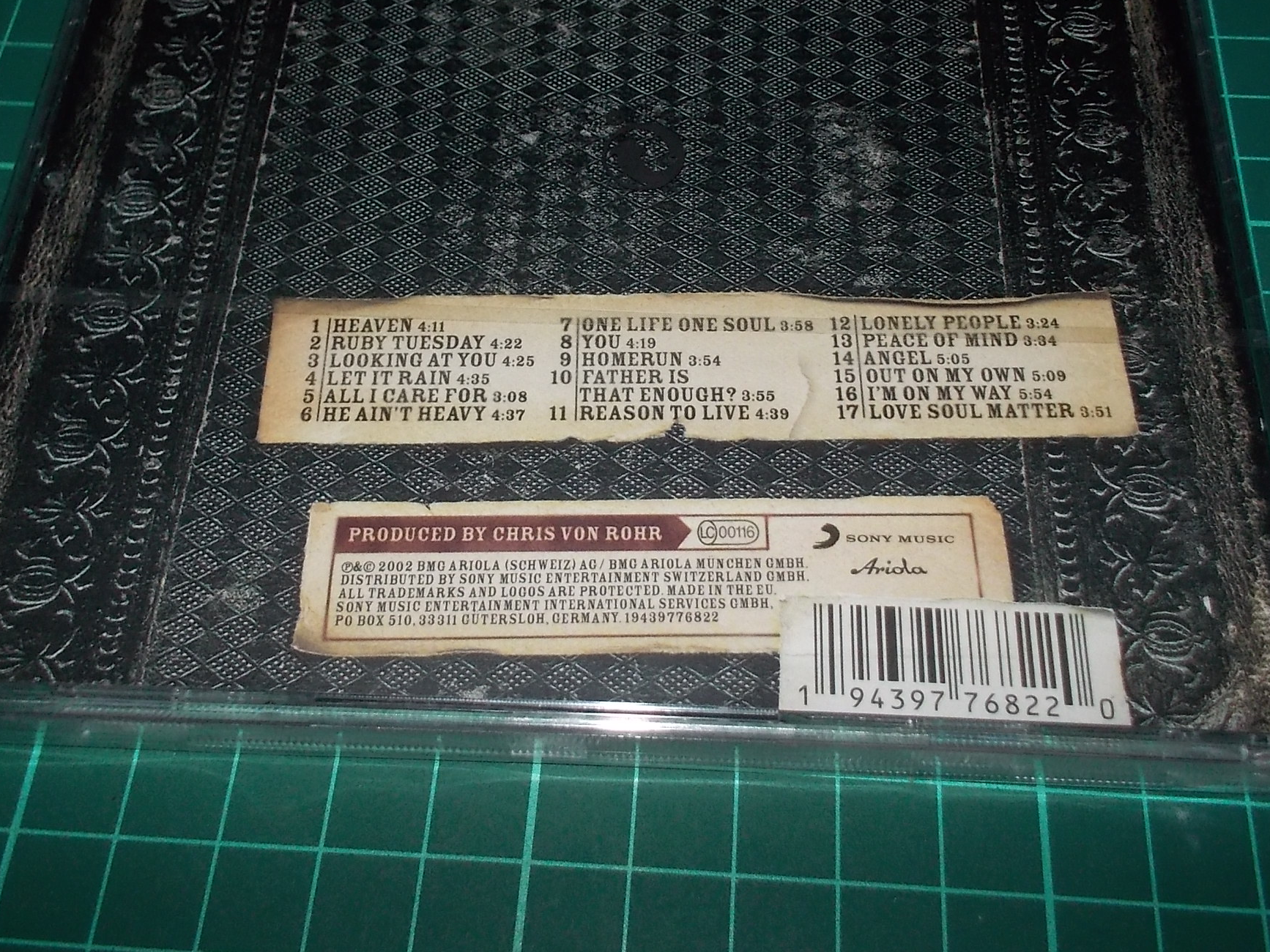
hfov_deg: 49.0
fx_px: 1394
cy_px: 334
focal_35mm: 38
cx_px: 653
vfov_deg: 37.4
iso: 200
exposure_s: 1/30
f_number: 3.3
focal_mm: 4.1
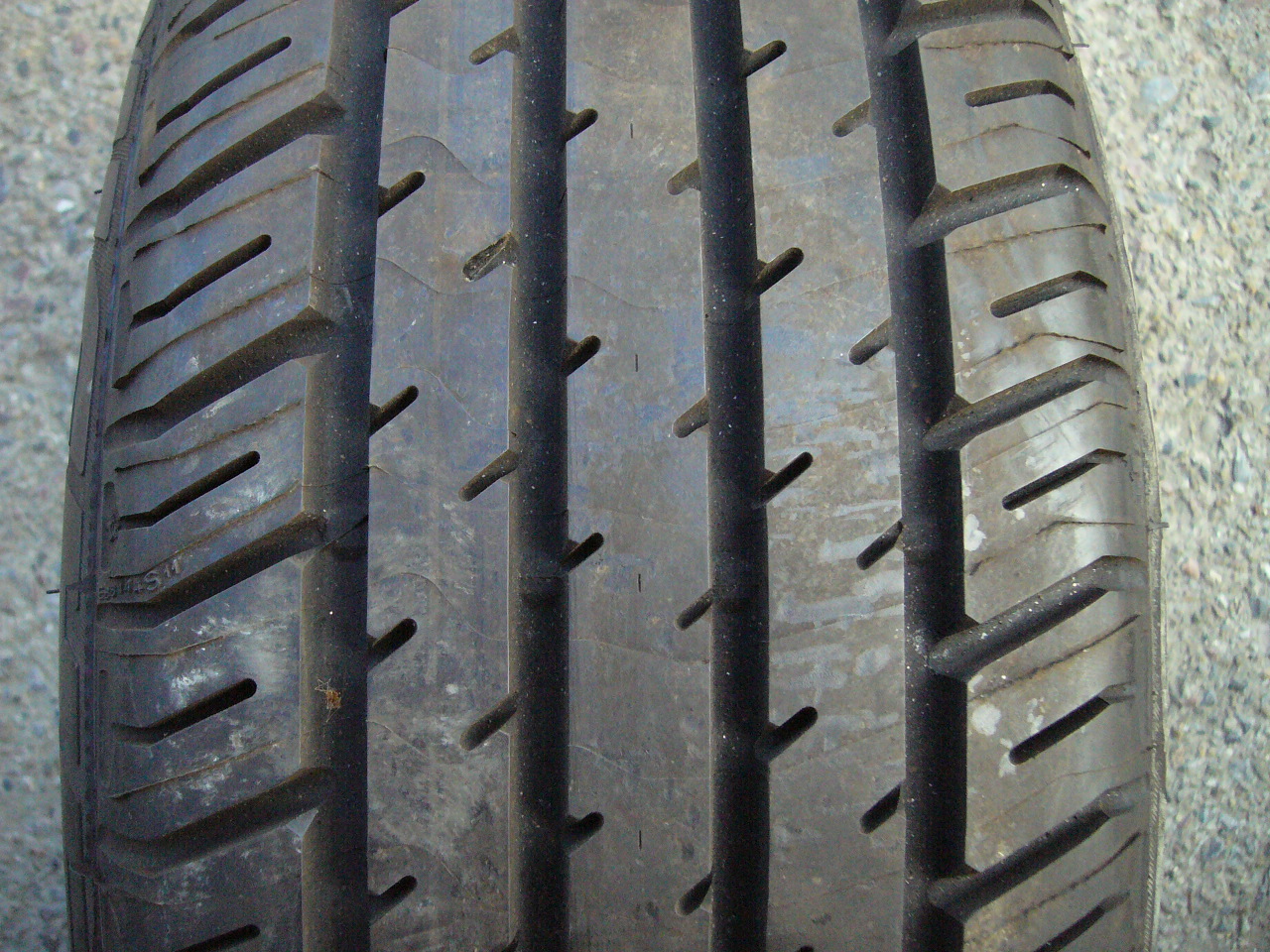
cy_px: 476
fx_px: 1284
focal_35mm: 35
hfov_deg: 52.6
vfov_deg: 40.7
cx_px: 635
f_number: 2.8
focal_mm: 5.8
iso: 400
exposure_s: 1/400
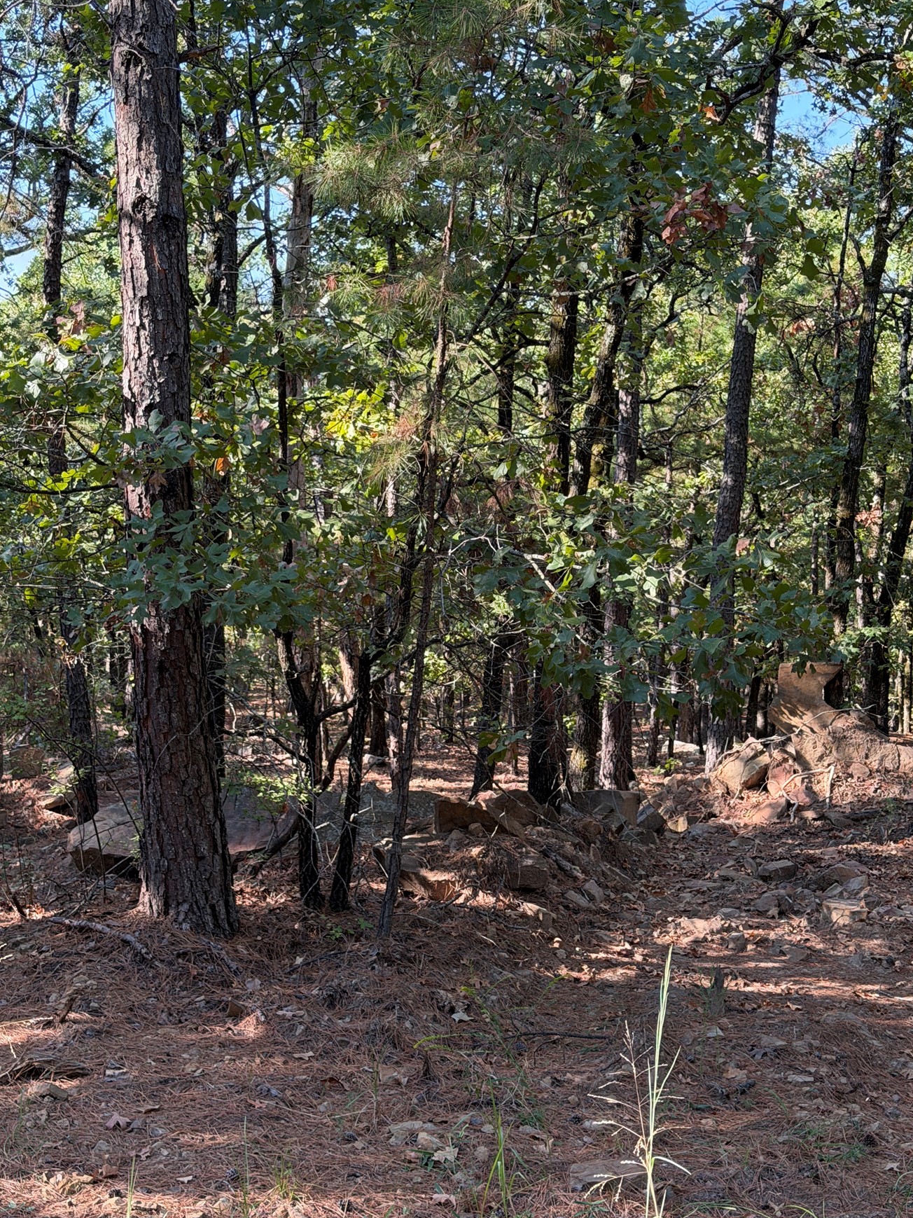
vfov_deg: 36.2
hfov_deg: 27.5
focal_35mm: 53
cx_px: 471
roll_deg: -1.5
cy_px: 600
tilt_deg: -5.6
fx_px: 1864
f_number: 1.78
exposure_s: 1/275
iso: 80
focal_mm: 6.76
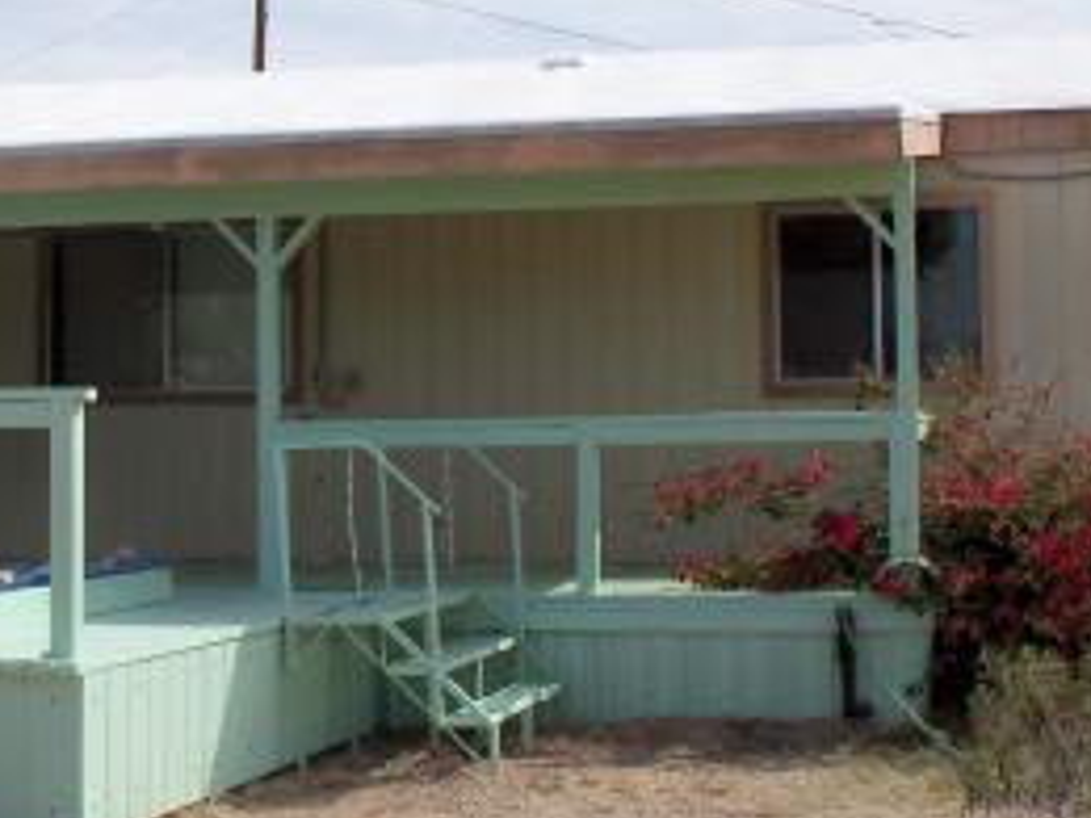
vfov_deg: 18.8
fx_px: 2458
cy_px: 220
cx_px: 126
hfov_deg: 24.4
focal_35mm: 78
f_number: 5.5
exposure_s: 1/500
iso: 80
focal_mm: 6.3
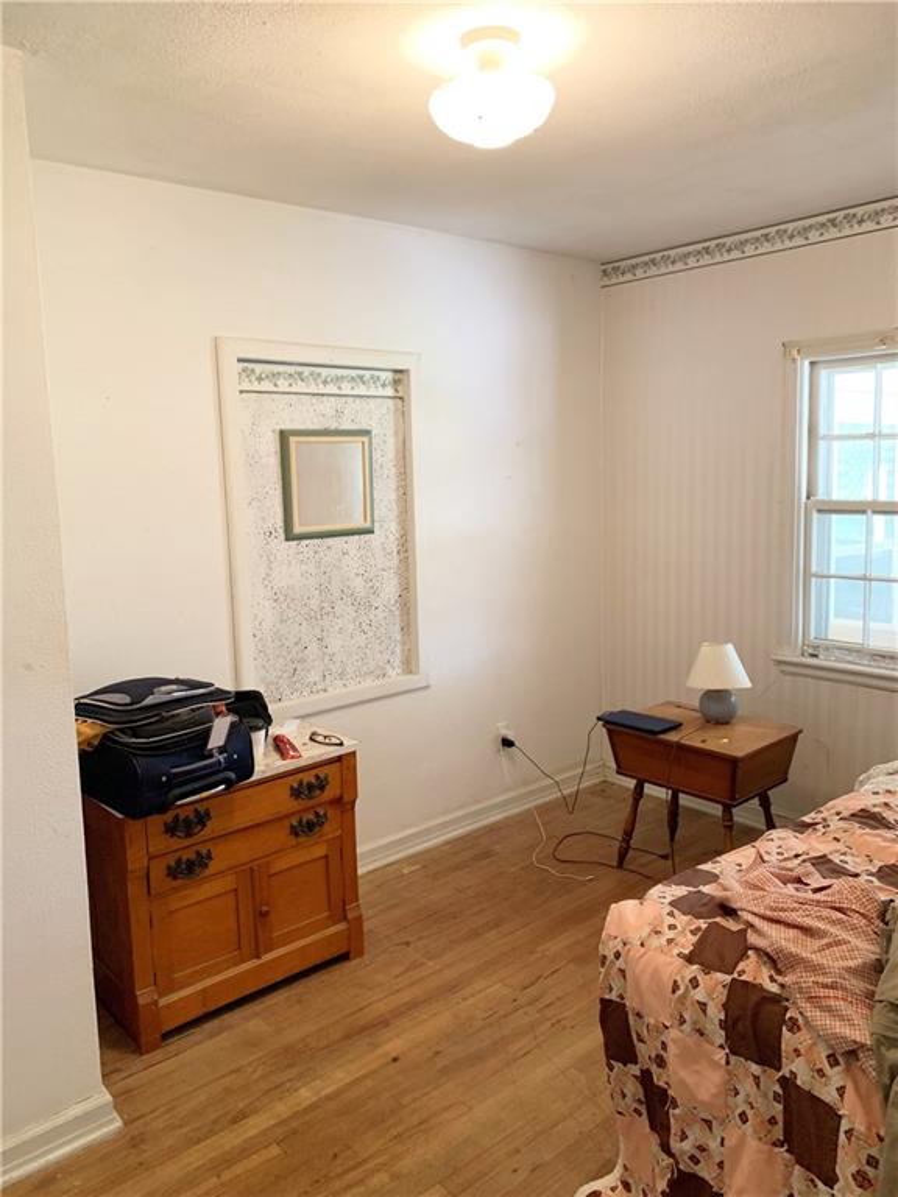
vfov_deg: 67.3
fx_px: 899
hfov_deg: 53.1
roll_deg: +1.8
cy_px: 598
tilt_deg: -5.4
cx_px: 449
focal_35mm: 26
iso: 250
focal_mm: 4.25
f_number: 1.8
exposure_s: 1/60
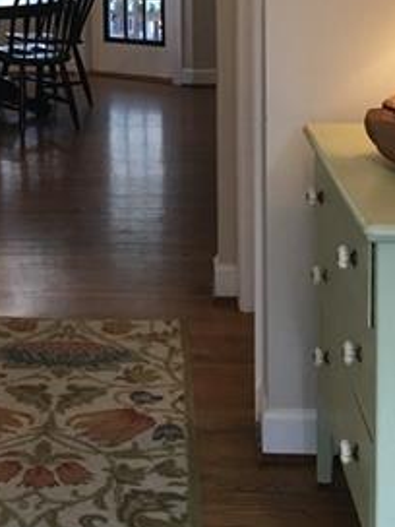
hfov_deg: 17.7
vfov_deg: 23.0
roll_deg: +1.5
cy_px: 21
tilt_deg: -6.5
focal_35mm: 82
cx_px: 39
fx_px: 1248
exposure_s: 1/30
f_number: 2.2
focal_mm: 4.15
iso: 64
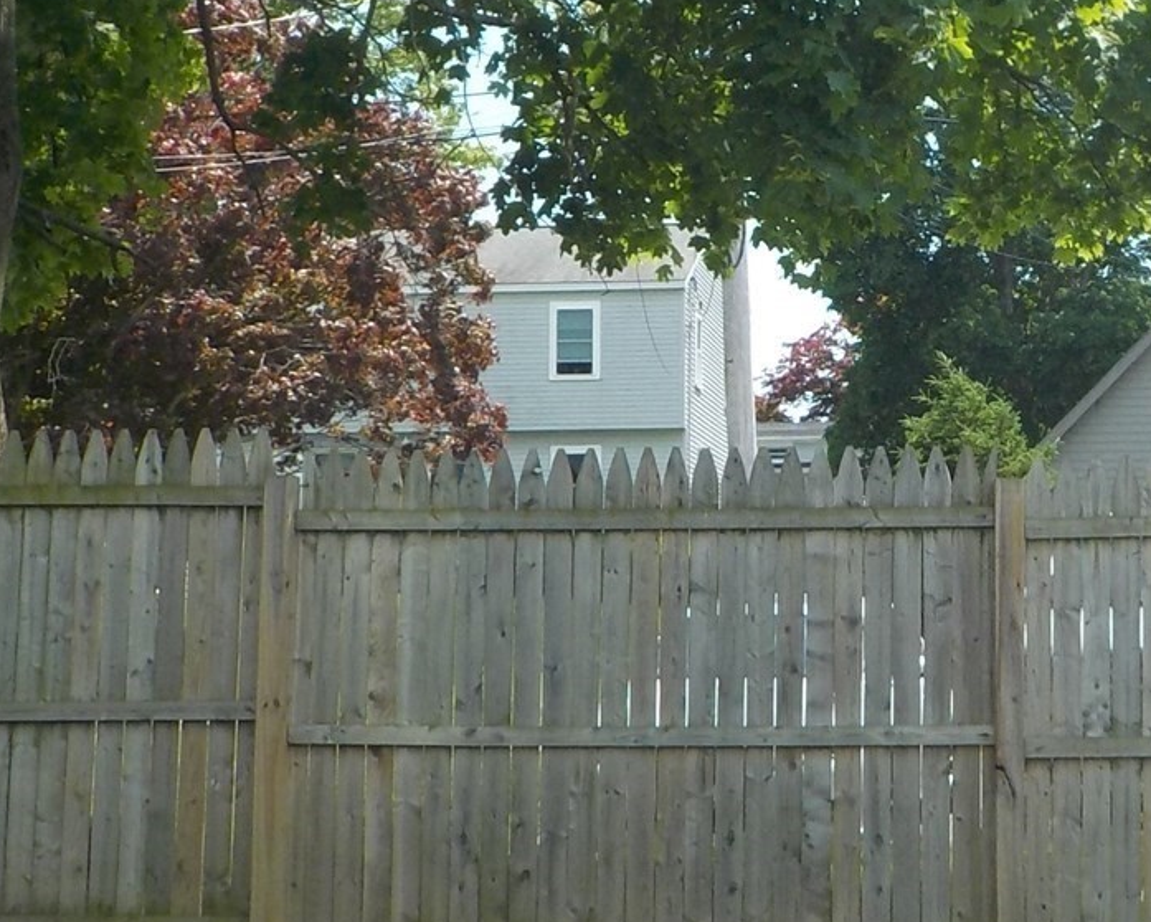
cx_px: 933
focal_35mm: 86
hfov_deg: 21.9
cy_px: 283
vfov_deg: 17.8
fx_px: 2930
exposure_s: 1/640
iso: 125
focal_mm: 4.1
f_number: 3.3
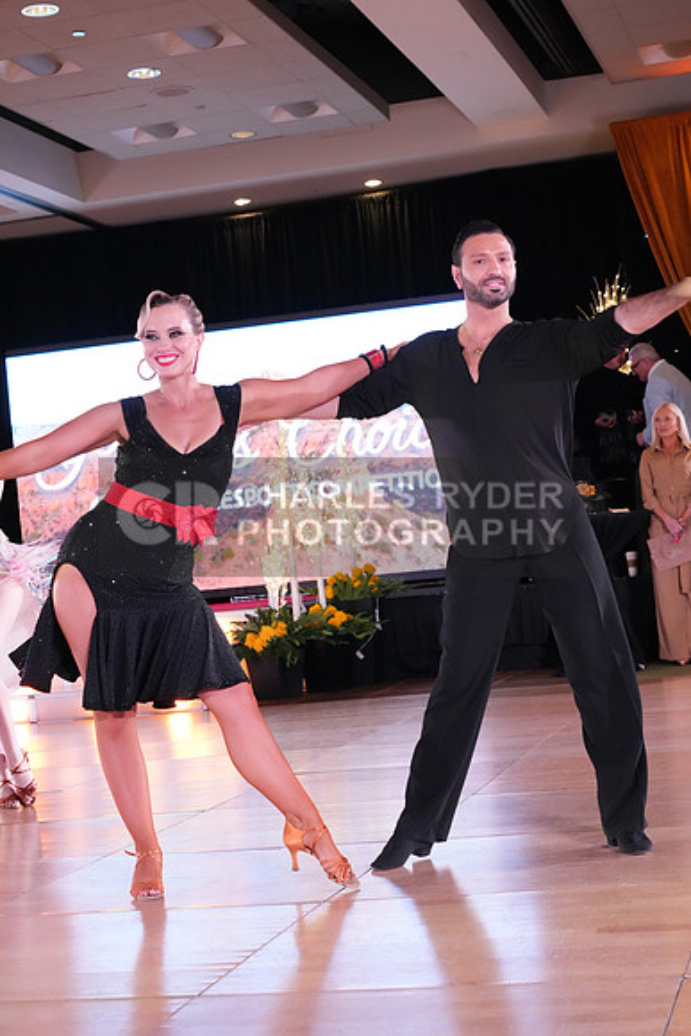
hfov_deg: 21.3
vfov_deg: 31.4
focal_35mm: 64
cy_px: 518
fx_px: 1841
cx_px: 346
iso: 8000
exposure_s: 1/250
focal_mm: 64
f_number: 7.1
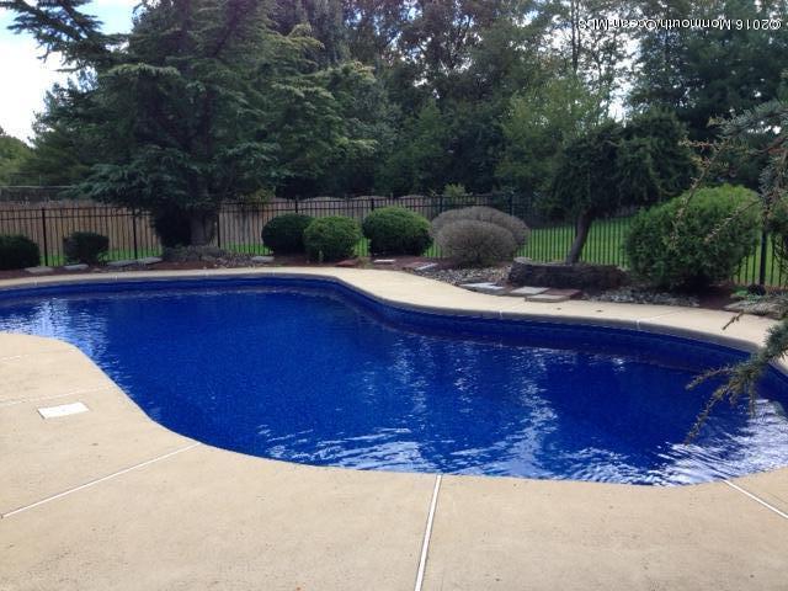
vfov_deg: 42.9
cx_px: 394
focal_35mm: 33
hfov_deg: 55.4
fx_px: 751
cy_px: 296
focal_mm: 4.12
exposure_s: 1/502
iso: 50
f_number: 2.4
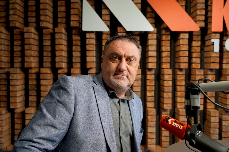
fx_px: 191
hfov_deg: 61.9
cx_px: 114
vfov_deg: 43.6
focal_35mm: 30
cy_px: 76
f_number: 4
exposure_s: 1/160
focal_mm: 30
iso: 2500
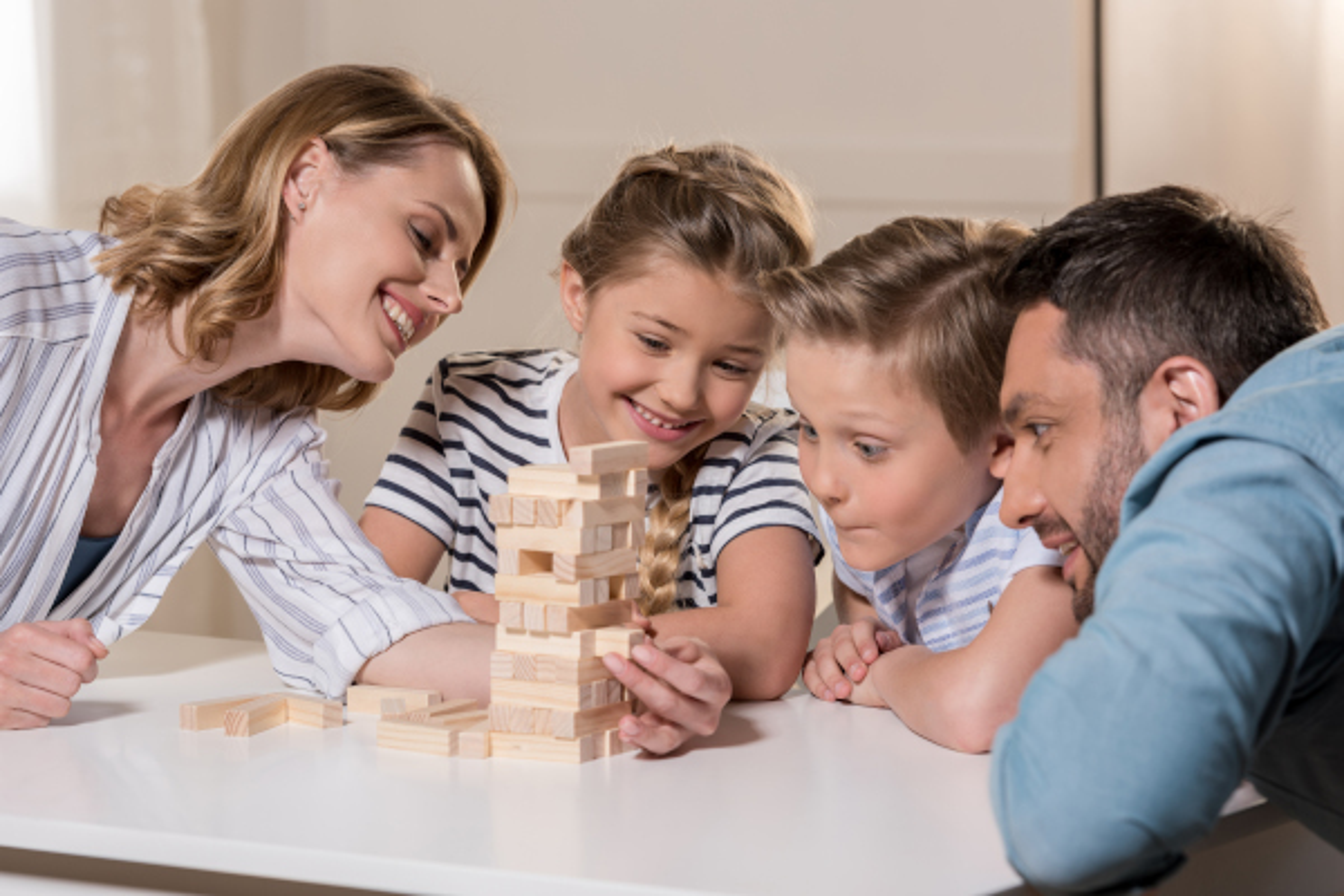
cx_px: 672
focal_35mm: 130
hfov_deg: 15.8
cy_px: 448
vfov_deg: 10.5
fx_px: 4853
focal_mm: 130
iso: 100
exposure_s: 1/160
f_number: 5.6
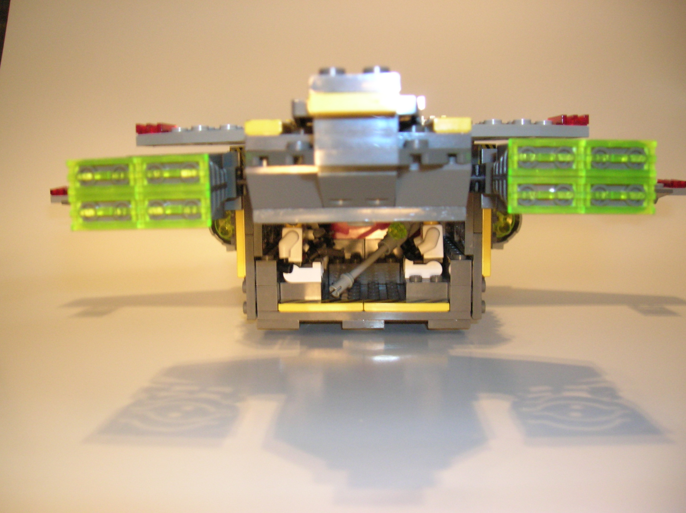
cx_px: 343
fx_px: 673
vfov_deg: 41.7
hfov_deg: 54.0
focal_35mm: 34
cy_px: 256
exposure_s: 1/10.6
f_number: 2.9
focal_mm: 5.7
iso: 200
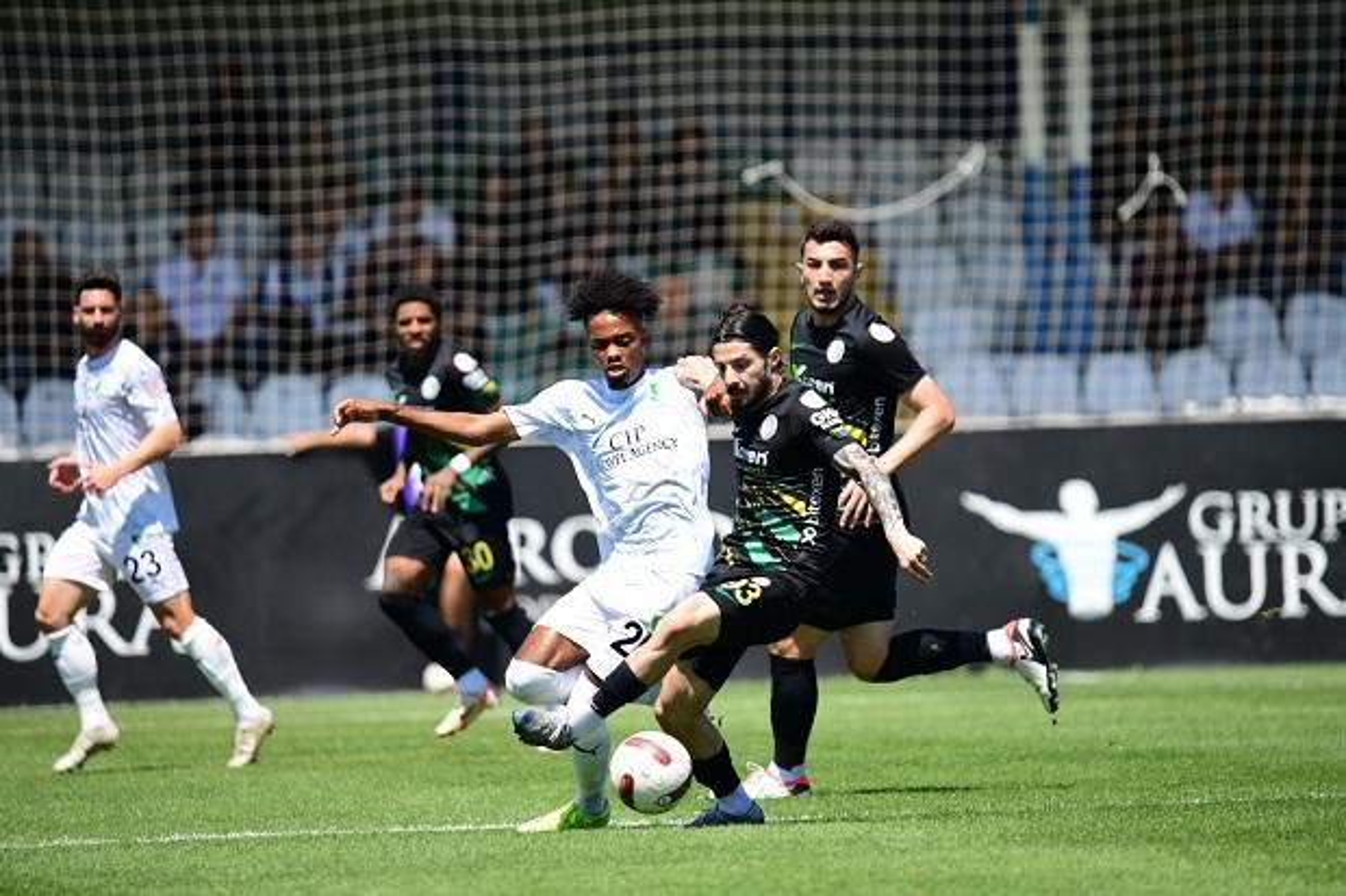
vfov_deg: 2.3
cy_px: 448
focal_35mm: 600
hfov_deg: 3.4
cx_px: 673
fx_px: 22426
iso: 1000
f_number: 6.3
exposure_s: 1/2500
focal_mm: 600
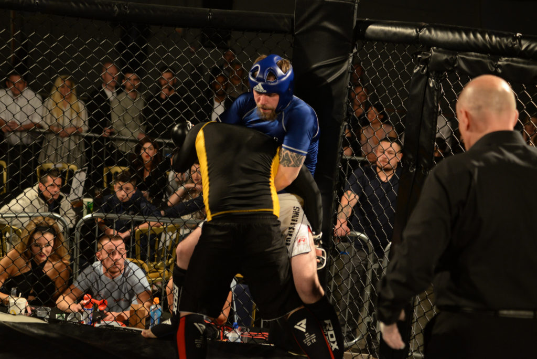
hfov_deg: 28.8
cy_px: 180
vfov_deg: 19.5
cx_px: 268
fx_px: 1045
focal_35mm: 70
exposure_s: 1/125
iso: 1250
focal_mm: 70
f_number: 3.2
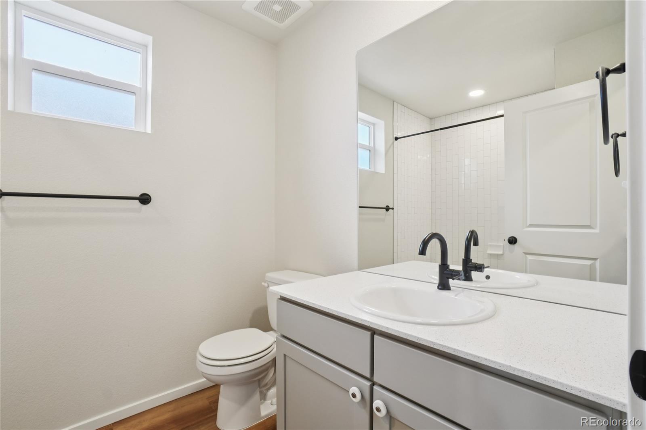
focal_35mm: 15
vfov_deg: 77.3
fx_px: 269
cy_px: 215
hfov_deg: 100.4
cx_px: 323
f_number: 8
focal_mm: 10
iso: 400
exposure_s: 1/30
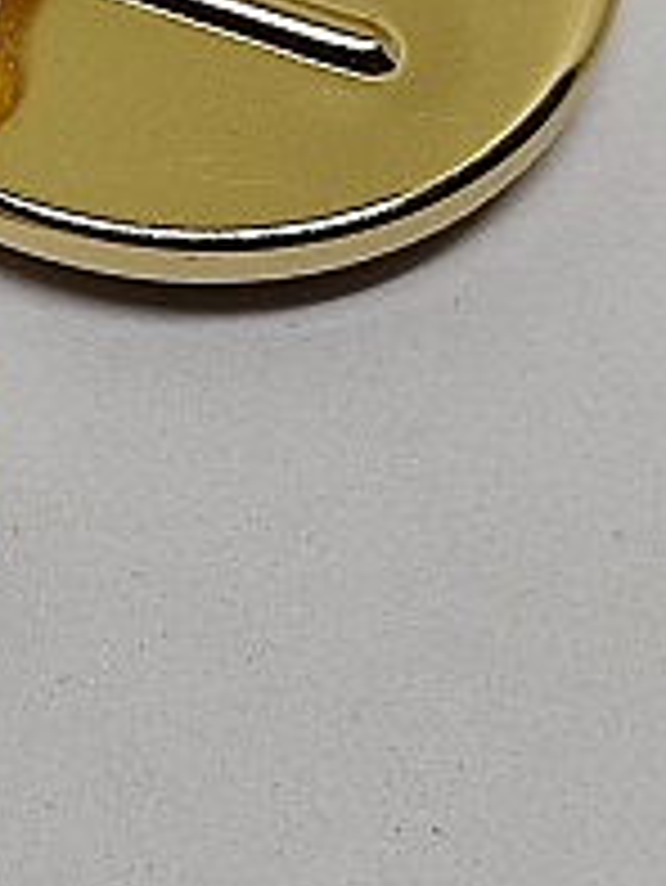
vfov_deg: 11.2
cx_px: -230
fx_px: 4510
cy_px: 182
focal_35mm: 176
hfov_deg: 8.3
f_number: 1.79
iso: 87
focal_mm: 4.71
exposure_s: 1/100
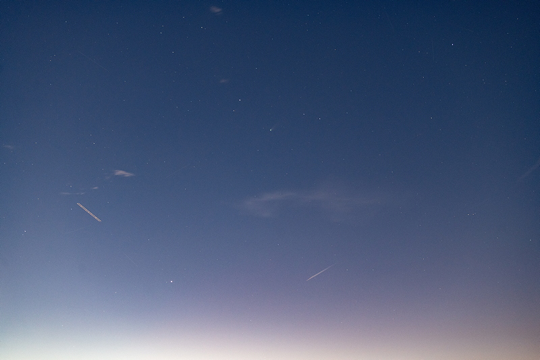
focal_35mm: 70
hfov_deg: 28.8
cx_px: 270
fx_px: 1050
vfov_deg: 19.4
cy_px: 180
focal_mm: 70
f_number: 4.5
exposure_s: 6
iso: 1600
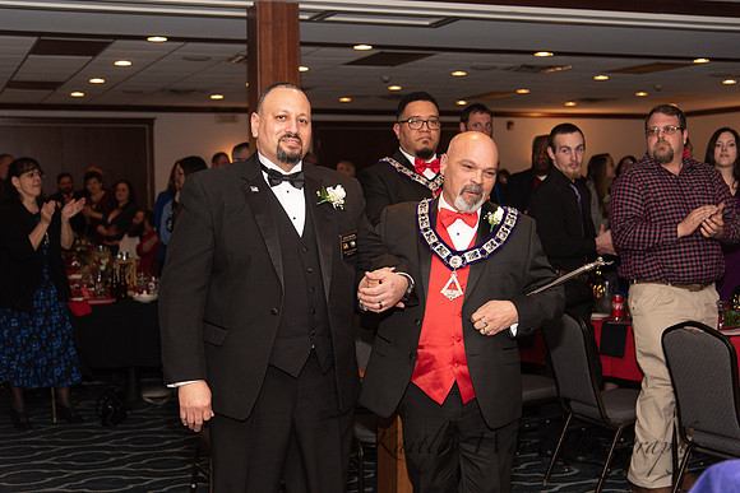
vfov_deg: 26.0
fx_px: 1069
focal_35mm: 52
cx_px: 370
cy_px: 246
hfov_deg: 38.2
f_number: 4
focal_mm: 52
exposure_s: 1/200
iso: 800
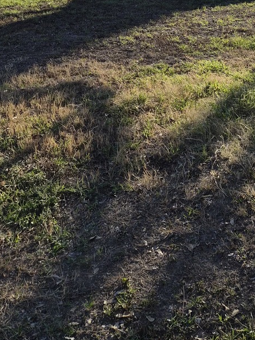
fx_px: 530
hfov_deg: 26.4
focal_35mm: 54
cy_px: -36
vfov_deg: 31.4
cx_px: 216
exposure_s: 1/5456
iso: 80
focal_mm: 5.4
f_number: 1.8
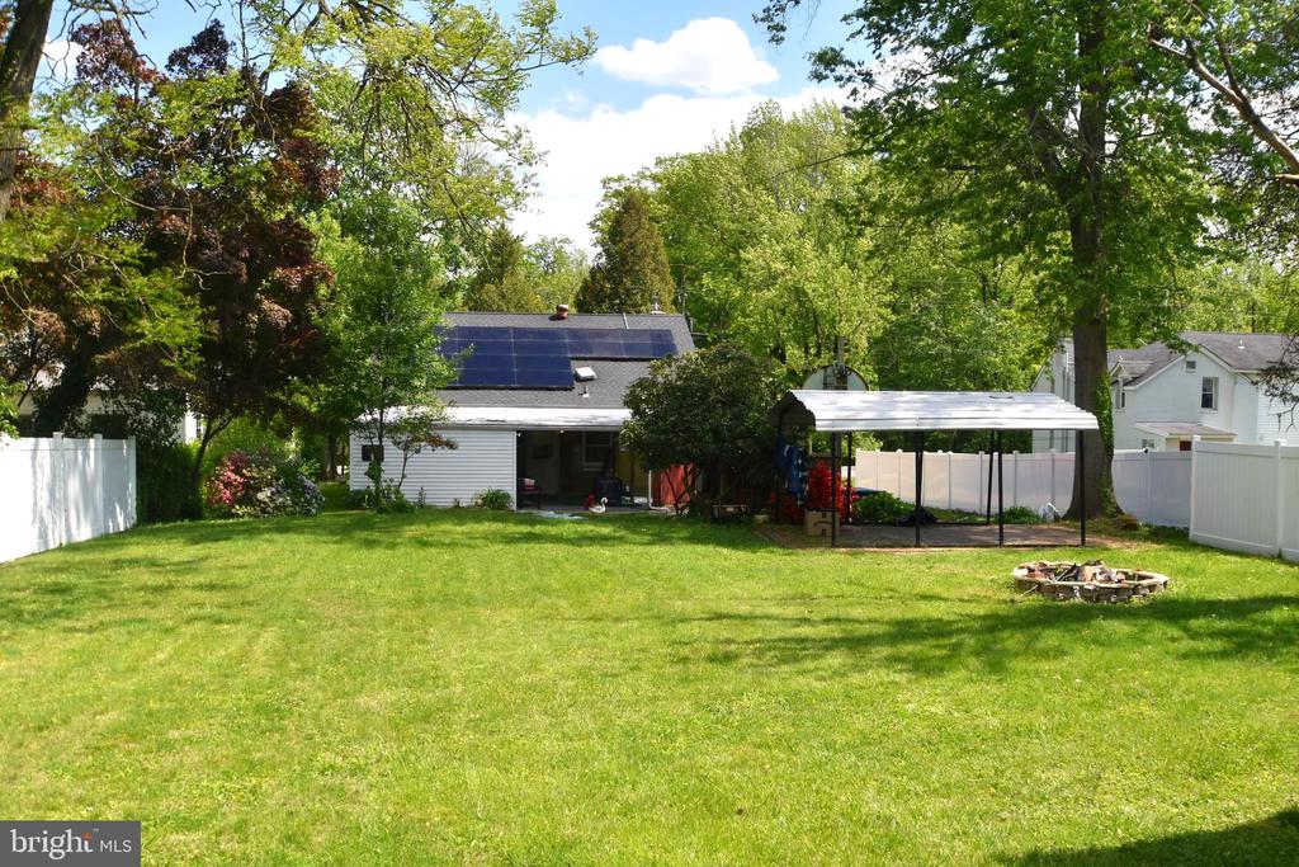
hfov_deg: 53.1
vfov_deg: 36.9
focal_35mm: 36
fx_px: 1299
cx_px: 650
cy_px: 434
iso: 200
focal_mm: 24
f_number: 8
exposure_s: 1/250
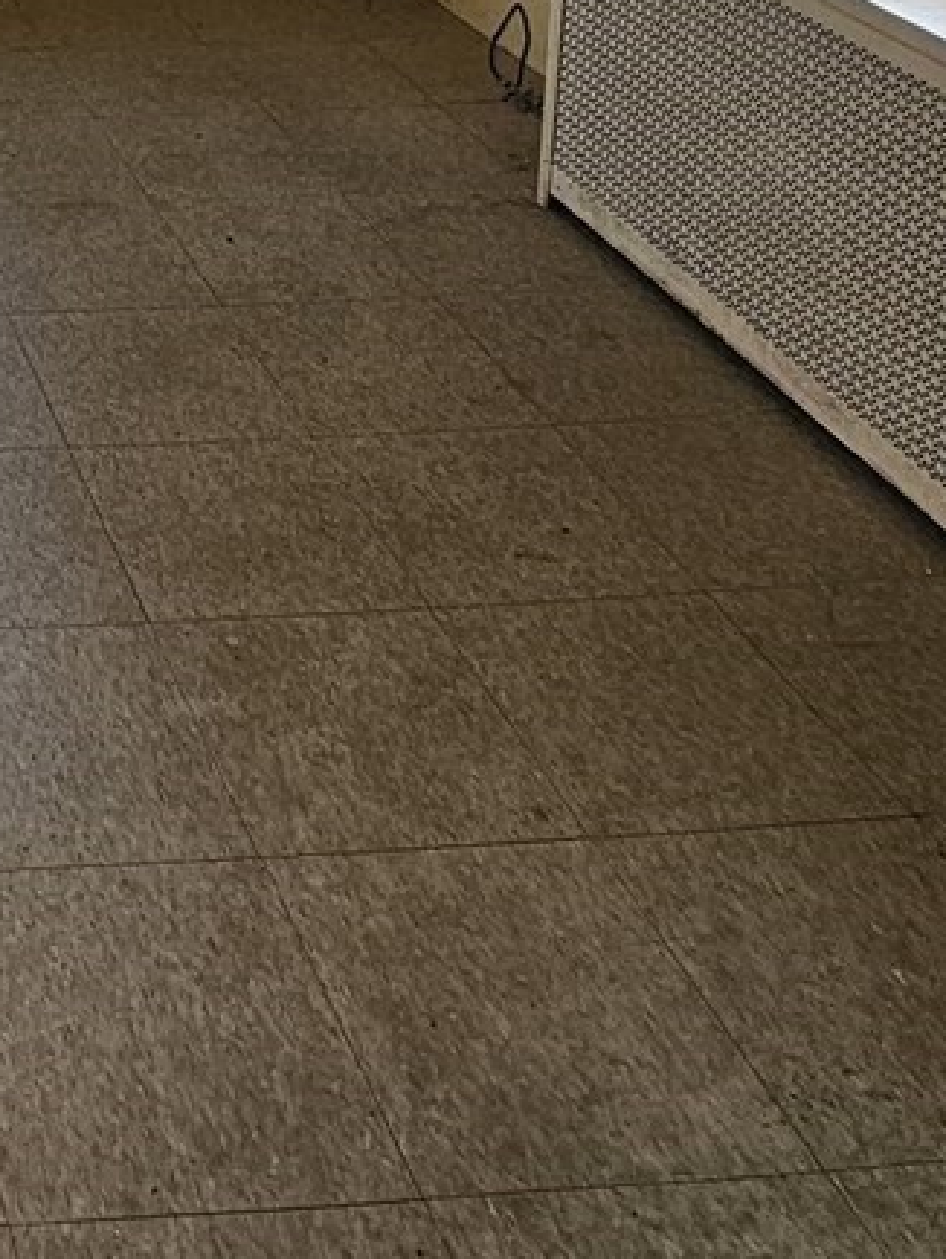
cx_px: -305
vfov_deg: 32.2
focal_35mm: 46
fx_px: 1674
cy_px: -339
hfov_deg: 26.4
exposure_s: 1/120
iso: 50
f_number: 2.2
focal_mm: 2.2
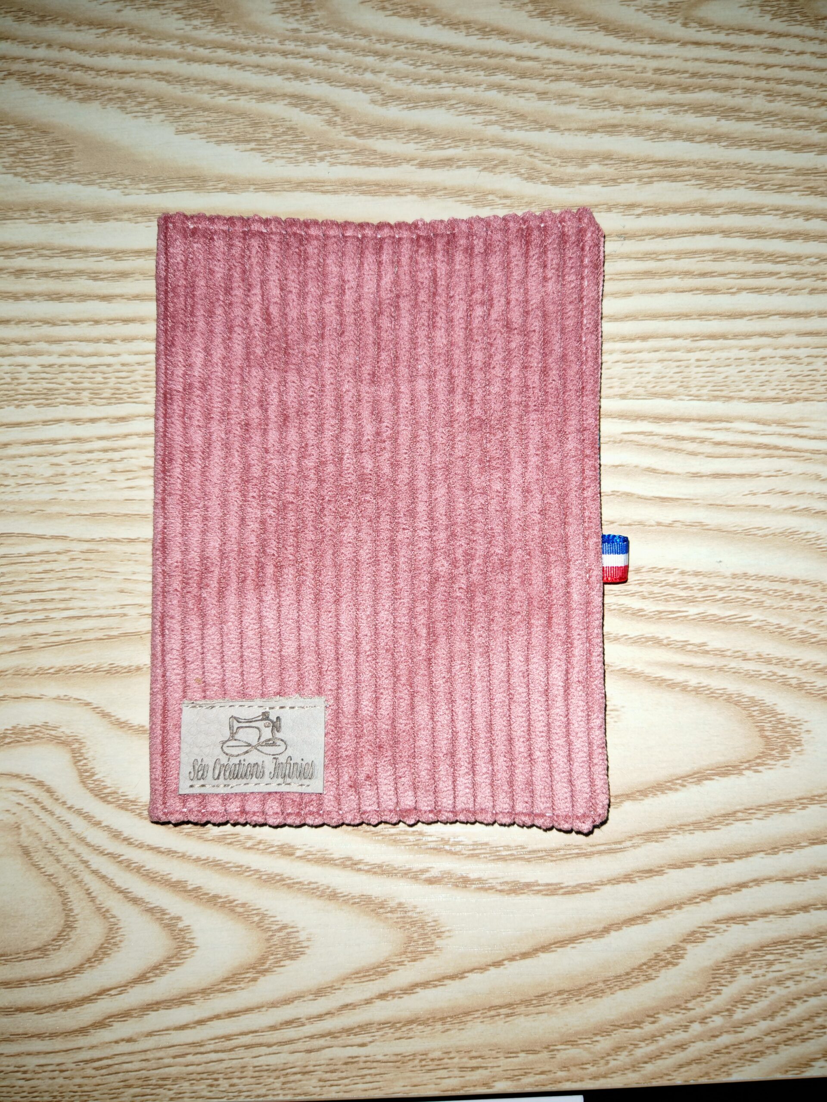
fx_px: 860
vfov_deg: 65.3
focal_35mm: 27
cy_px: 551
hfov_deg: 51.4
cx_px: 414
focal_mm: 6.67
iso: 640
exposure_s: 1/110
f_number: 1.9
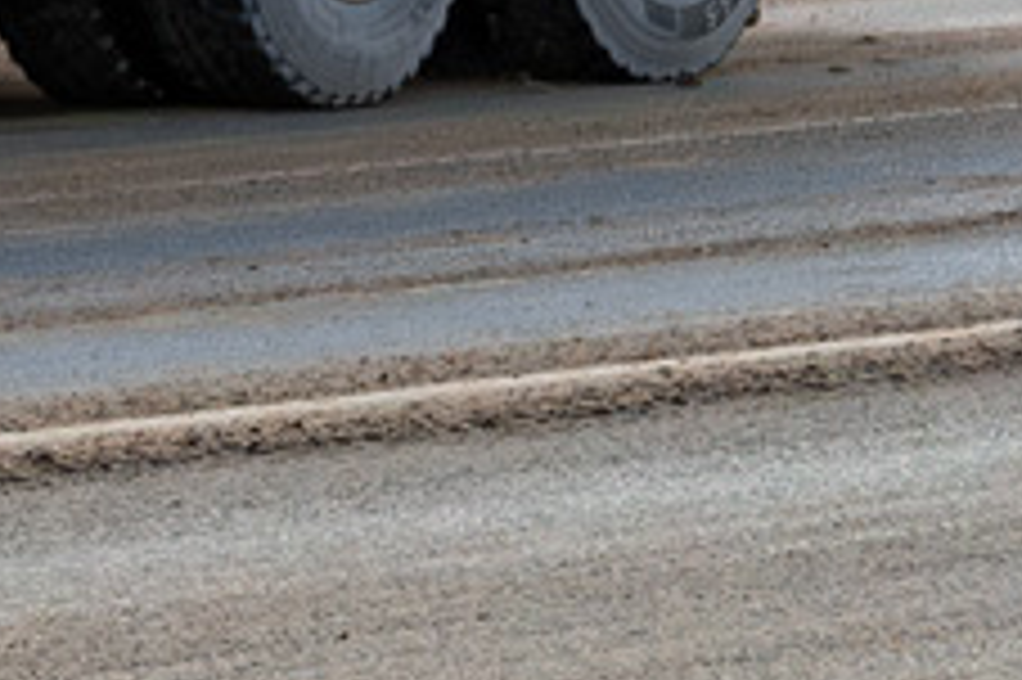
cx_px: -972
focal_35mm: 595
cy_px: -959
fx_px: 16868
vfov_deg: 2.3
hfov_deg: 3.4
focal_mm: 75
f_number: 7.1
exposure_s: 1/320
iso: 800
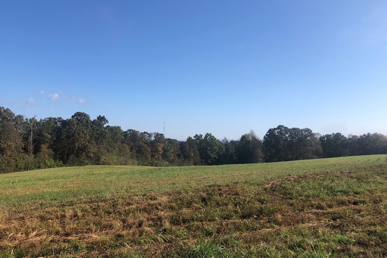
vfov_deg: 37.8
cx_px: 186
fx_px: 376
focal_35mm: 35
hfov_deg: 54.4
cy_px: 110
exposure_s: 1/2088
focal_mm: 3.99
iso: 20
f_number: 1.8
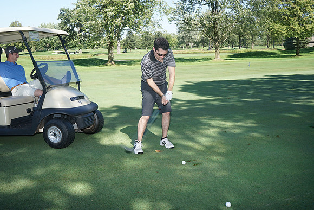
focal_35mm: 37
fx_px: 323
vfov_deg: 36.0
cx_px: 157
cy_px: 105
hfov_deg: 51.9
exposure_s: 1/200
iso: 400
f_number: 11
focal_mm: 37
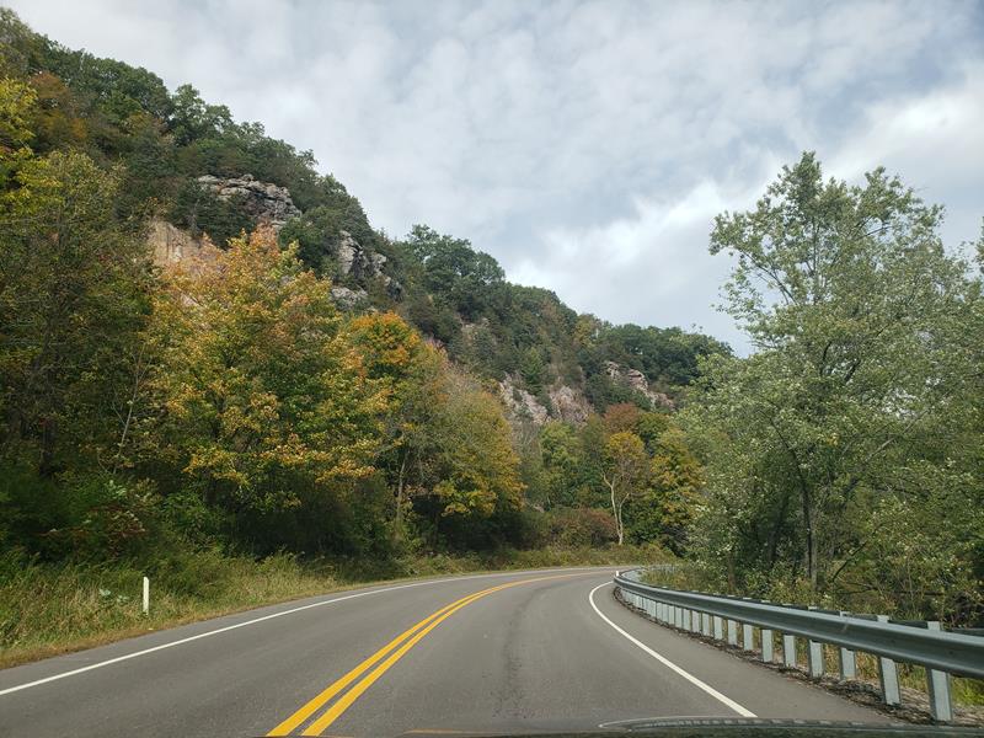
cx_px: 492
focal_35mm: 26
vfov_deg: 53.1
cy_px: 369
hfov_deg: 67.3
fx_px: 739
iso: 50
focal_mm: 4.3
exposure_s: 1/763
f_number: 2.4
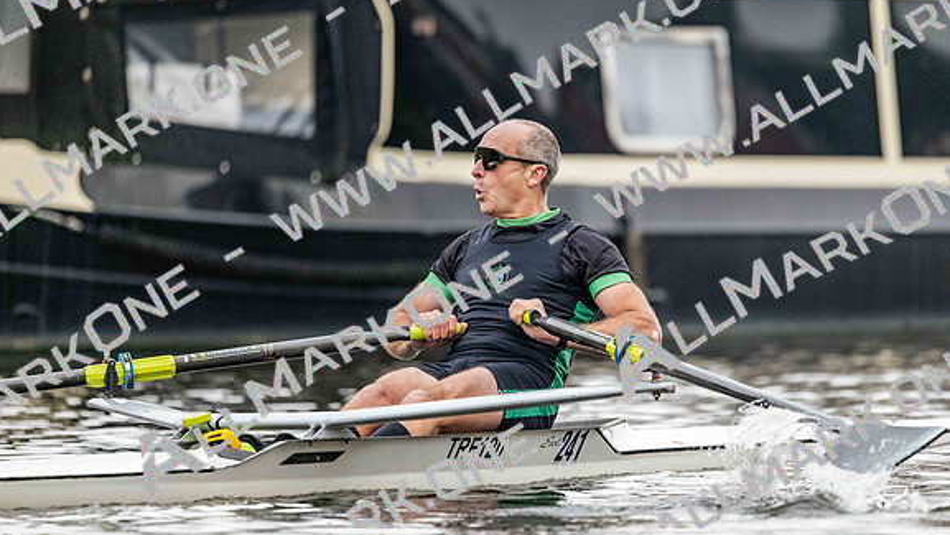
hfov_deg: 5.1
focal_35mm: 421
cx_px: 474
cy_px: 246
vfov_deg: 2.9
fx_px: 10609
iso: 4500
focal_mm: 400
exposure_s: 1/2500
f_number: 4.5
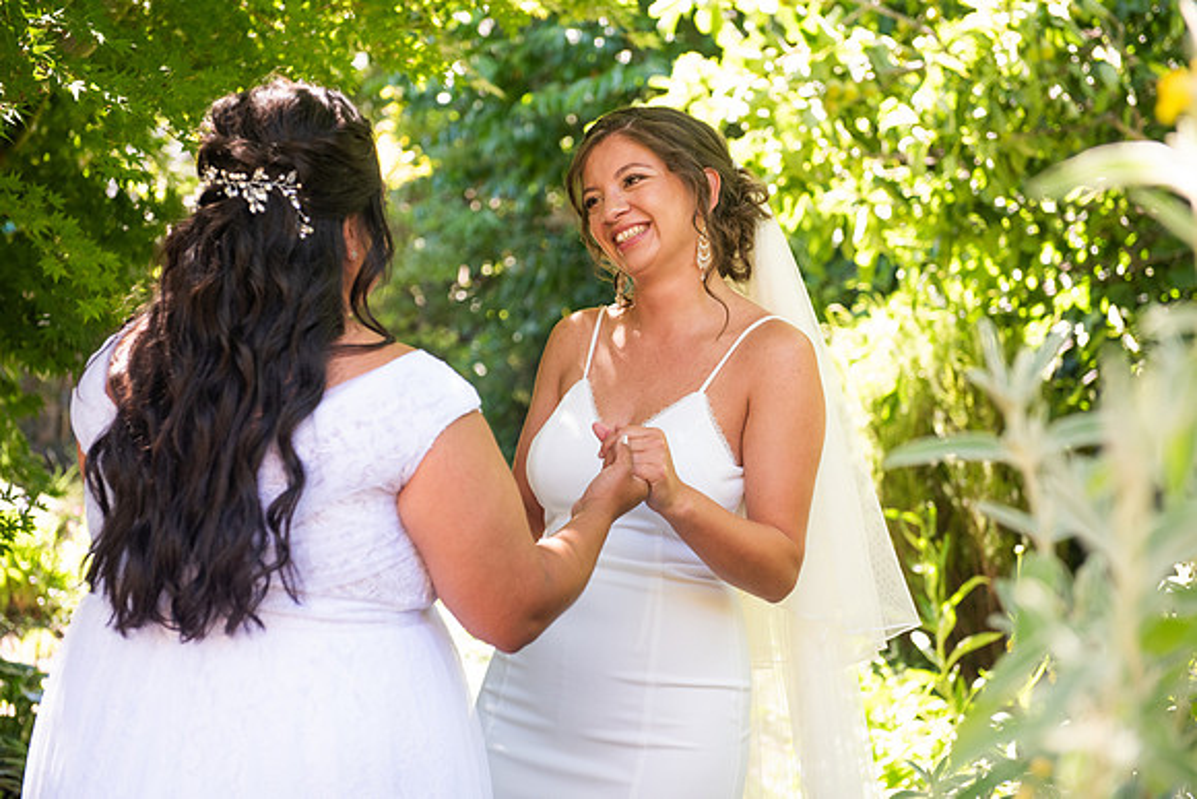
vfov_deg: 19.5
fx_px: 2328
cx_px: 598
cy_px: 400
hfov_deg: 28.8
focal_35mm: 70
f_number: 4
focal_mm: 70
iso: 640
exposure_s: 1/250
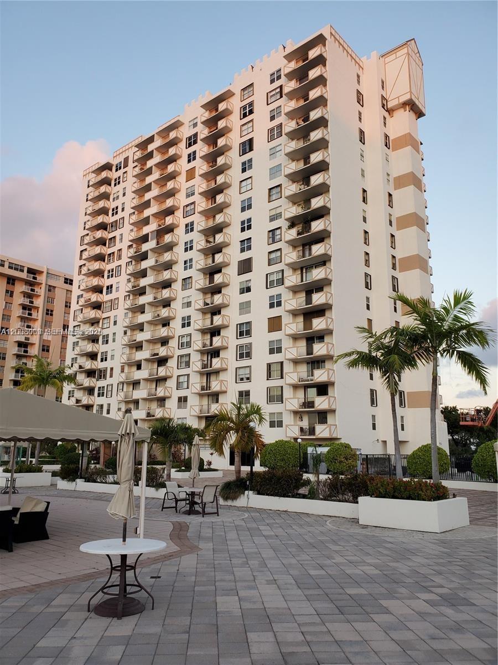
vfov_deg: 67.3
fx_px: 499
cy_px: 332
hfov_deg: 53.1
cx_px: 249
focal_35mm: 26
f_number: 2.4
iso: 80
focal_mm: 4.3
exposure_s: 1/120
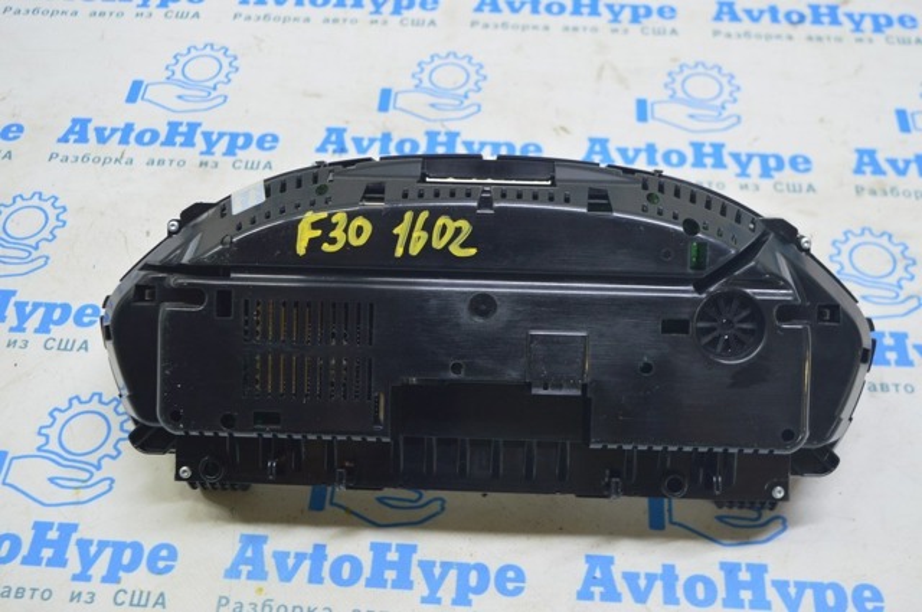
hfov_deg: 46.5
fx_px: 1074
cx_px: 461
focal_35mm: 42
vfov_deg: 31.8
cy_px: 306
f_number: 5.6
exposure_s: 1/20
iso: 400
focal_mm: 28
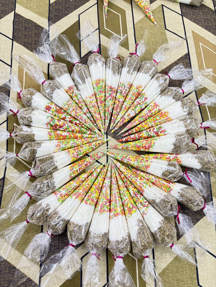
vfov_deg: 67.3
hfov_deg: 53.1
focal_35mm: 26
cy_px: 144
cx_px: 108
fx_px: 216
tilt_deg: -73.8
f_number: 1.6
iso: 400
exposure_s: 1/50
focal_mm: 5.96
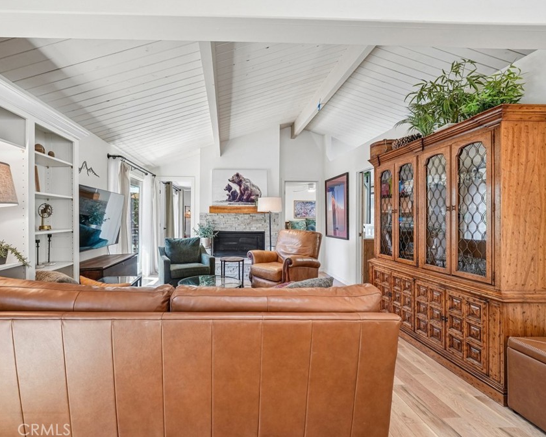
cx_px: 236
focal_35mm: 16
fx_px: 259
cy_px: 218
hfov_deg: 92.5
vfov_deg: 80.4
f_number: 8
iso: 400
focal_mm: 14
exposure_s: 1/13
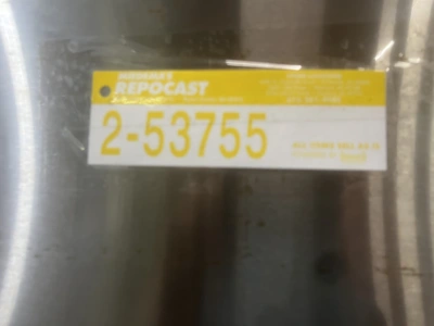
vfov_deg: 53.1
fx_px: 326
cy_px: 163
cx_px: 217
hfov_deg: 67.3
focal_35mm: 26
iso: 80
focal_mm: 5.1
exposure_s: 1/60
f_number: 1.6
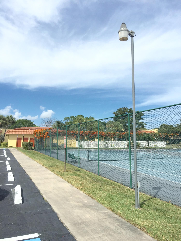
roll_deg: +0.7
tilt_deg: +6.0
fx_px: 202
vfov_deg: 61.7
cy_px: 120
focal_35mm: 29
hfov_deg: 48.2
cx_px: 90
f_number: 2.2
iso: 32
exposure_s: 1/3968
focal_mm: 4.15
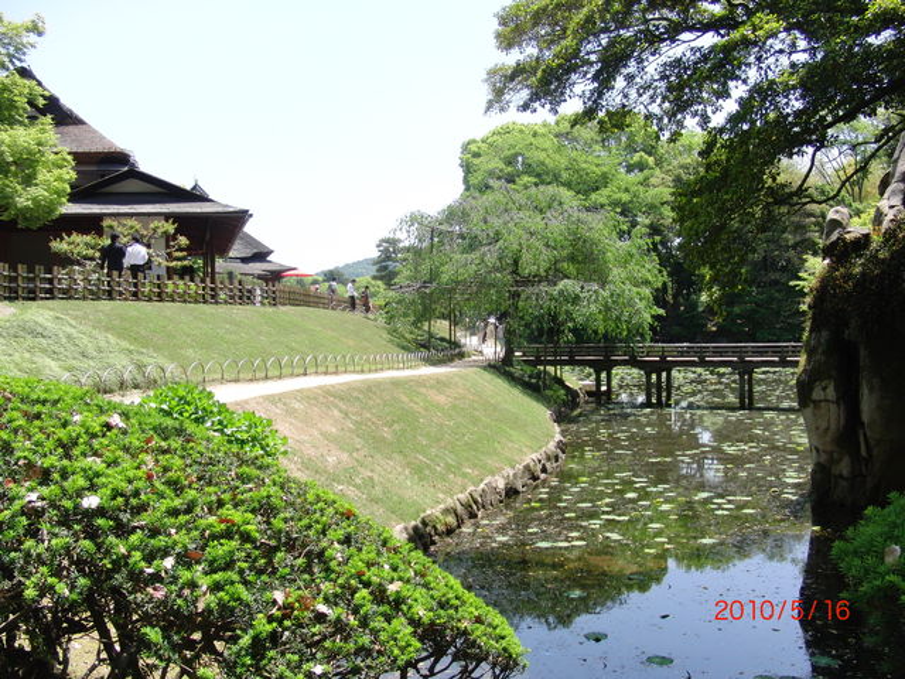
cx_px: 452
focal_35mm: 37
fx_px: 967
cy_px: 340
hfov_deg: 50.1
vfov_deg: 38.7
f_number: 3.6
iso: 100
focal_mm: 6.42
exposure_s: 1/500
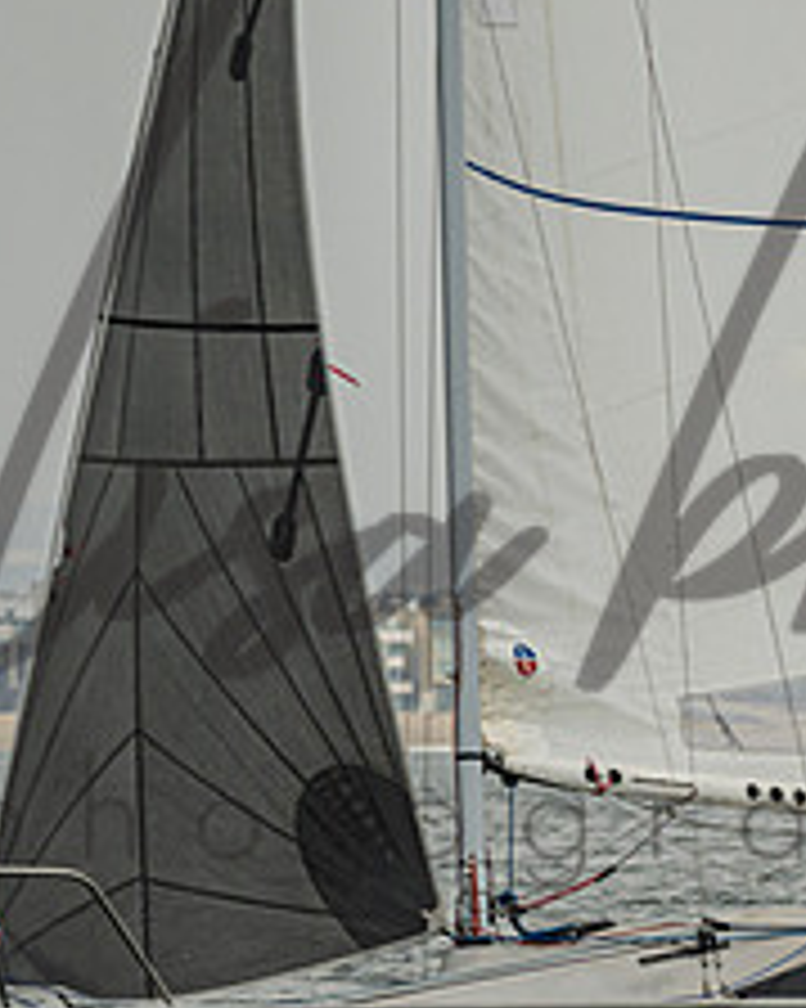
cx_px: 1032
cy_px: 760
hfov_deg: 2.0
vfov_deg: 2.5
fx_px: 22737
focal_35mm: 762
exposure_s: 1/4000
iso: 220
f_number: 5
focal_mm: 230
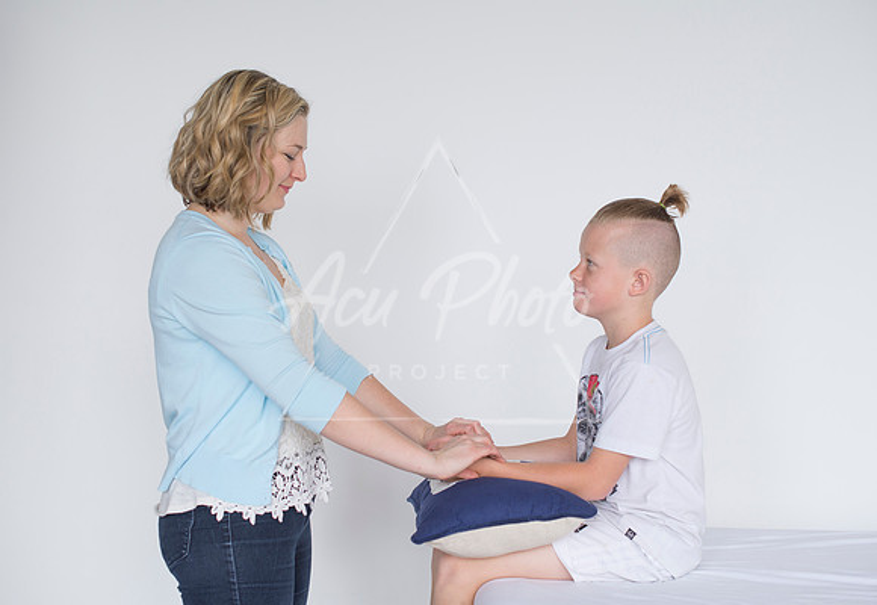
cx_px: 439
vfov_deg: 25.3
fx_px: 1348
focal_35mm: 55
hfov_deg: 36.0
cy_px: 295
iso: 200
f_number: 3.5
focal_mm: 50
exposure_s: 1/125
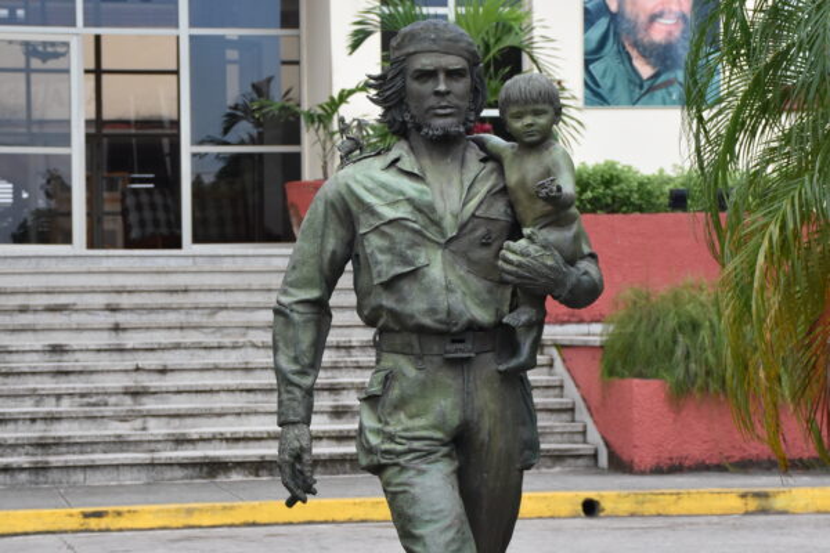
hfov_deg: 27.0
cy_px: 276
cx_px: 415
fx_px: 1729
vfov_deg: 18.2
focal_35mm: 75
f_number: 8
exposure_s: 1/500
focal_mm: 50
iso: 800
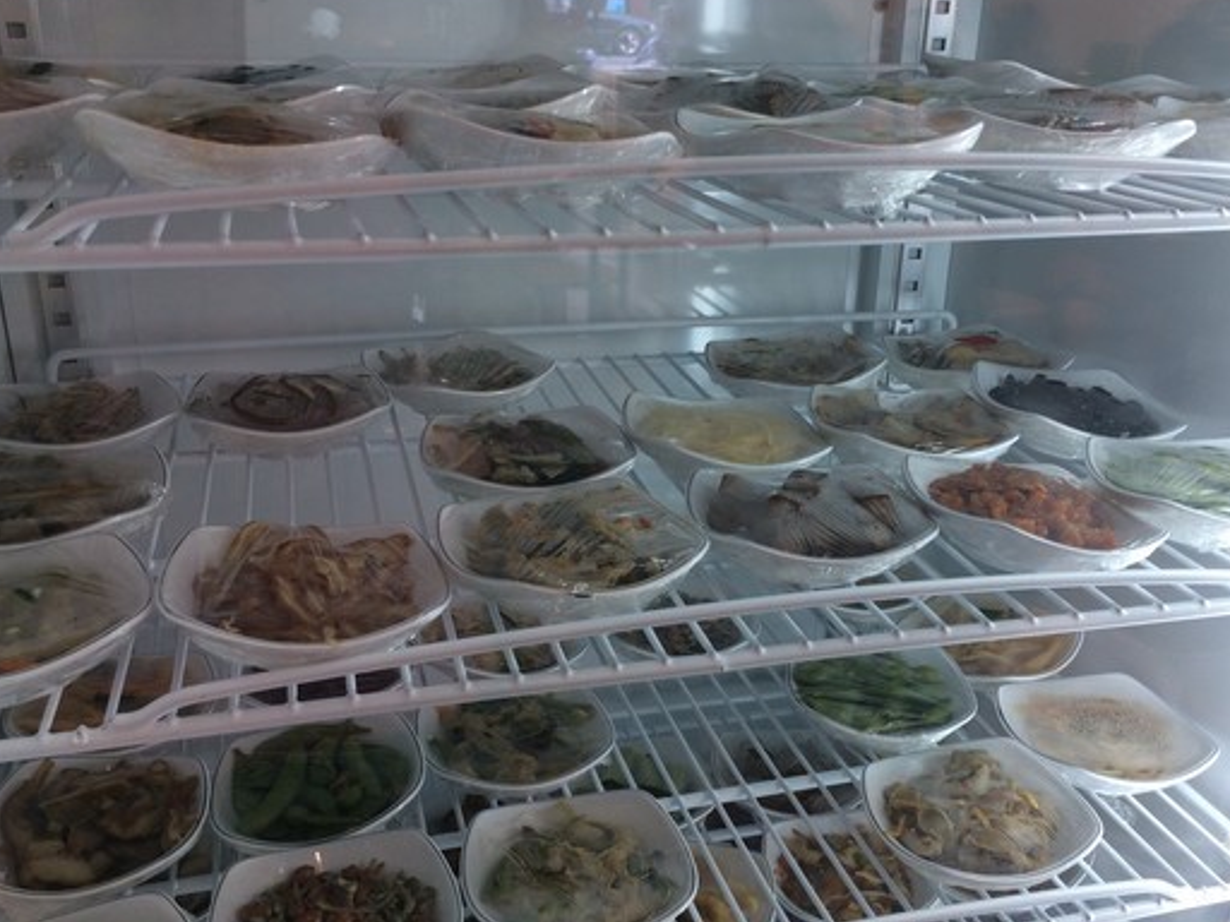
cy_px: 504
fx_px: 1208
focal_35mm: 34
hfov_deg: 53.9
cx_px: 644
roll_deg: -2.9
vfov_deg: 41.8
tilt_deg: -21.4
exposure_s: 1/60
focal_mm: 4.15
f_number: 2.2
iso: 40
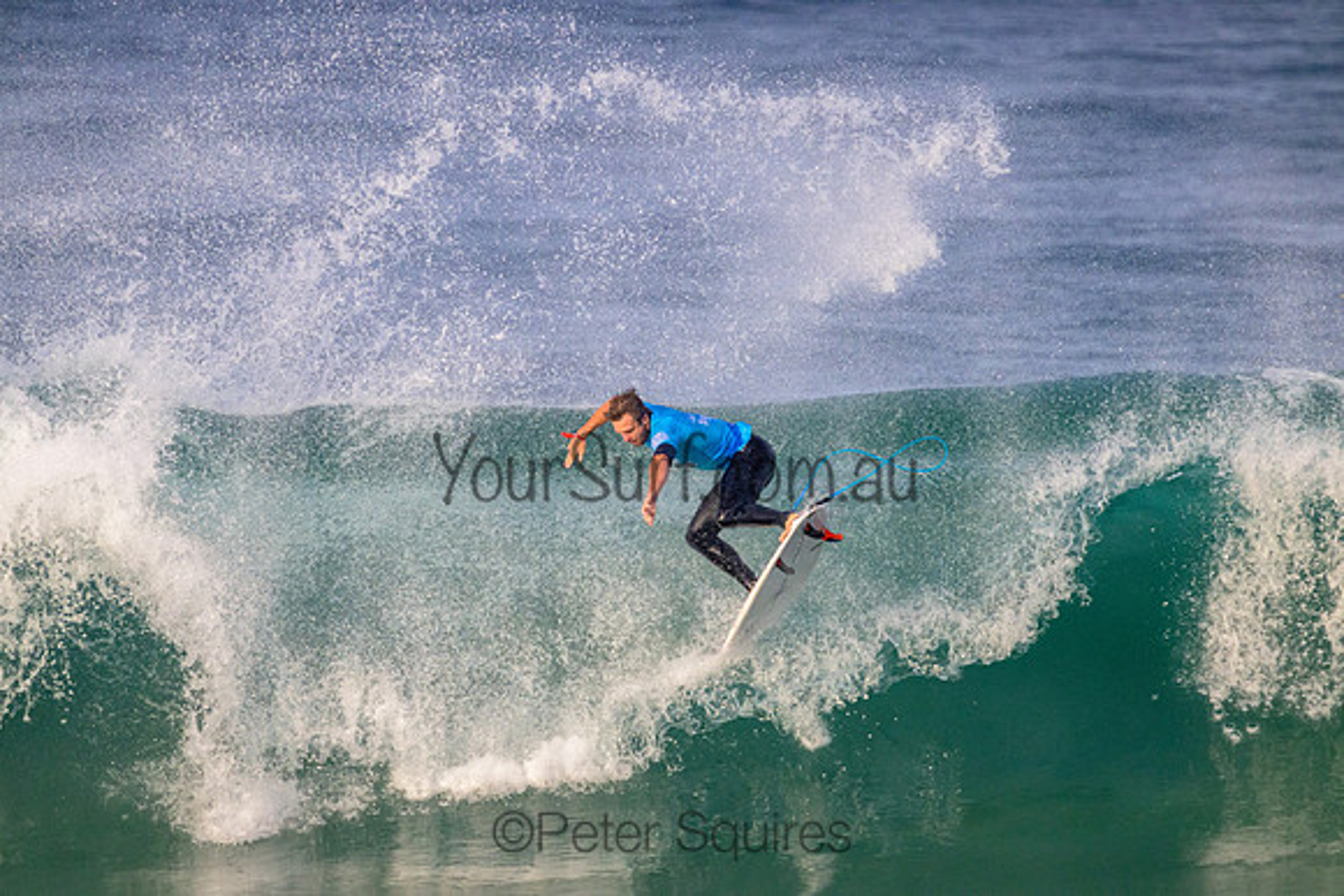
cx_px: 672
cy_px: 448
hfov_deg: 2.6
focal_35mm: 800
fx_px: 29872
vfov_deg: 1.7
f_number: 11
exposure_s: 1/2000
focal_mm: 800
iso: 2500
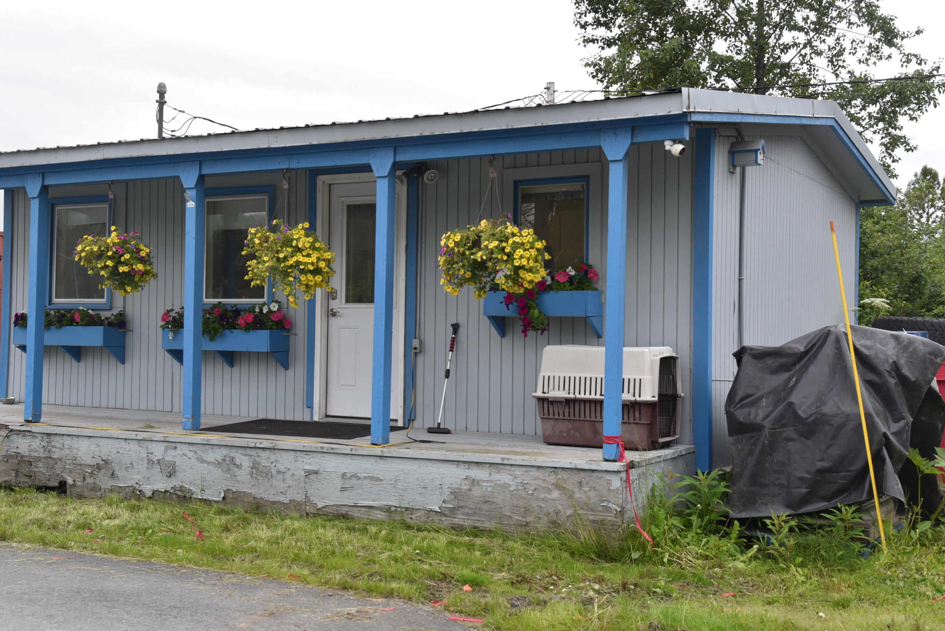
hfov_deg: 44.4
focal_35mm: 44
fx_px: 1155
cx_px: 431
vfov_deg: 30.5
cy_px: 325
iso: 400
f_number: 8
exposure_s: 1/250
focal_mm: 40
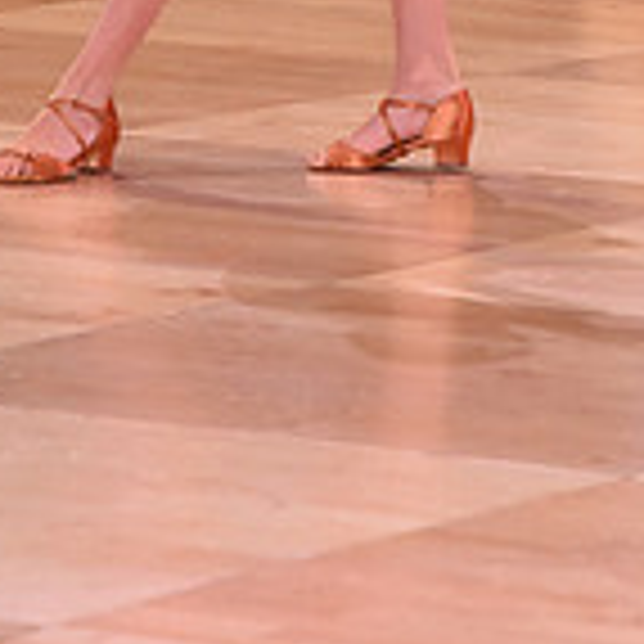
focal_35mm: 413
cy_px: -477
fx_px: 8693
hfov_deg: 4.2
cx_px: 155
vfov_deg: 4.2
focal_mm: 120
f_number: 5
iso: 1600
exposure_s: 1/250
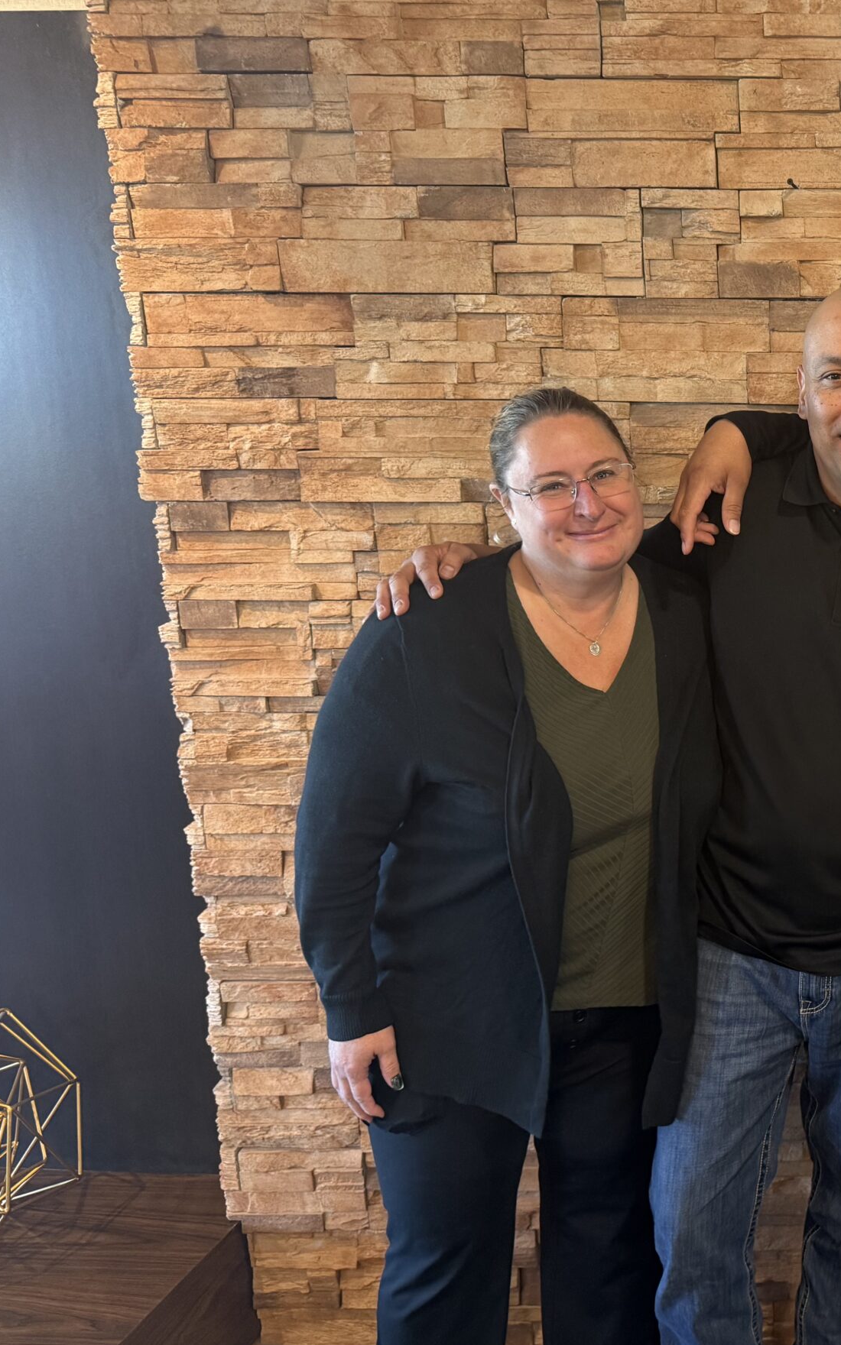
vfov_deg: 52.7
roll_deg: -0.4
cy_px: 720
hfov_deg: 30.3
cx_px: 961
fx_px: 1357
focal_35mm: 37
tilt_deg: -12.3
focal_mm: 6.76
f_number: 1.78
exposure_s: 1/60
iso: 250
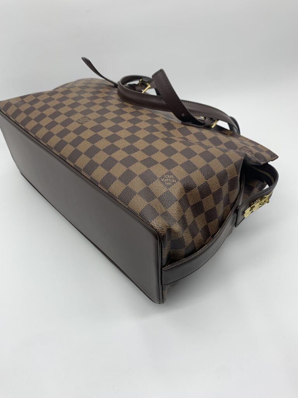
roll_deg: +5.1
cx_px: 149
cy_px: 199
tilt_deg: -42.8
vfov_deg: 67.3
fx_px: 298
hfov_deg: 53.1
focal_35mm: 26
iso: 25
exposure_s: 1/100
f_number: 1.8
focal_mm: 4.25
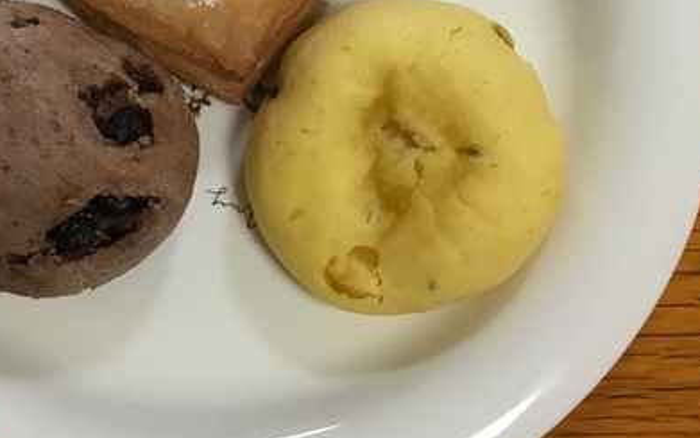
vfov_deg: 15.2
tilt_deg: -74.7
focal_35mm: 86
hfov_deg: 23.8
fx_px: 1642
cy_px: 113
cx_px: 183
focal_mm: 3.3
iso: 64
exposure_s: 1/30
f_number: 2.4
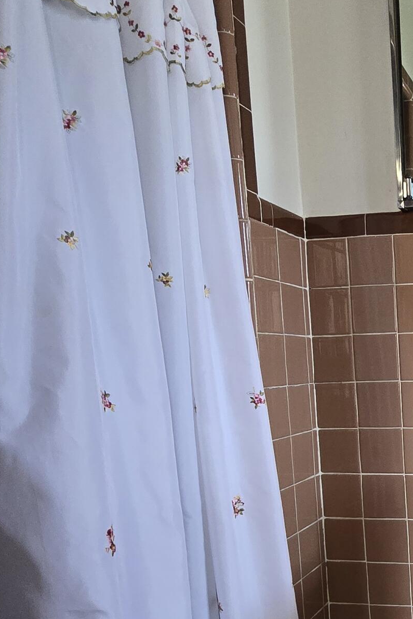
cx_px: 500
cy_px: 453
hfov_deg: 32.1
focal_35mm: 34
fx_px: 585
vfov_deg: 53.6
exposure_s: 1/60
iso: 500
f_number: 2.2
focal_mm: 2.2
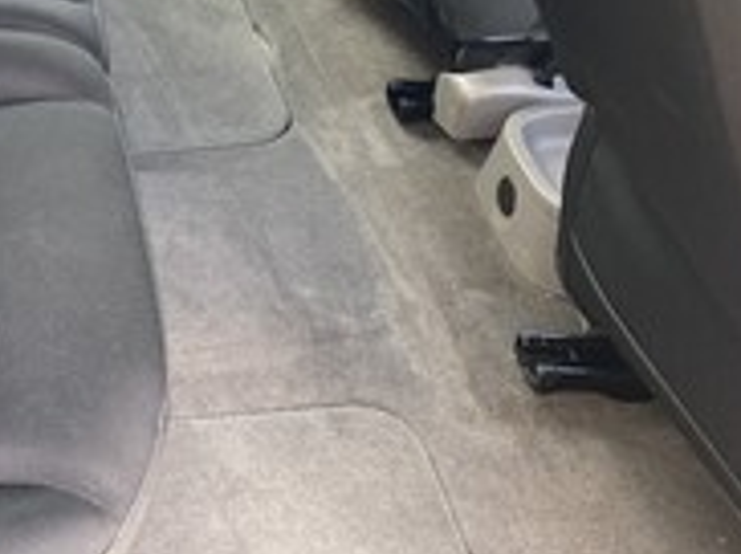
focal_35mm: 73
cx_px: -187
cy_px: -116
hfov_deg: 23.9
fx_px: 1561
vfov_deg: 19.0
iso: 80
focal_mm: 4.25
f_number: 1.8
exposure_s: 1/121
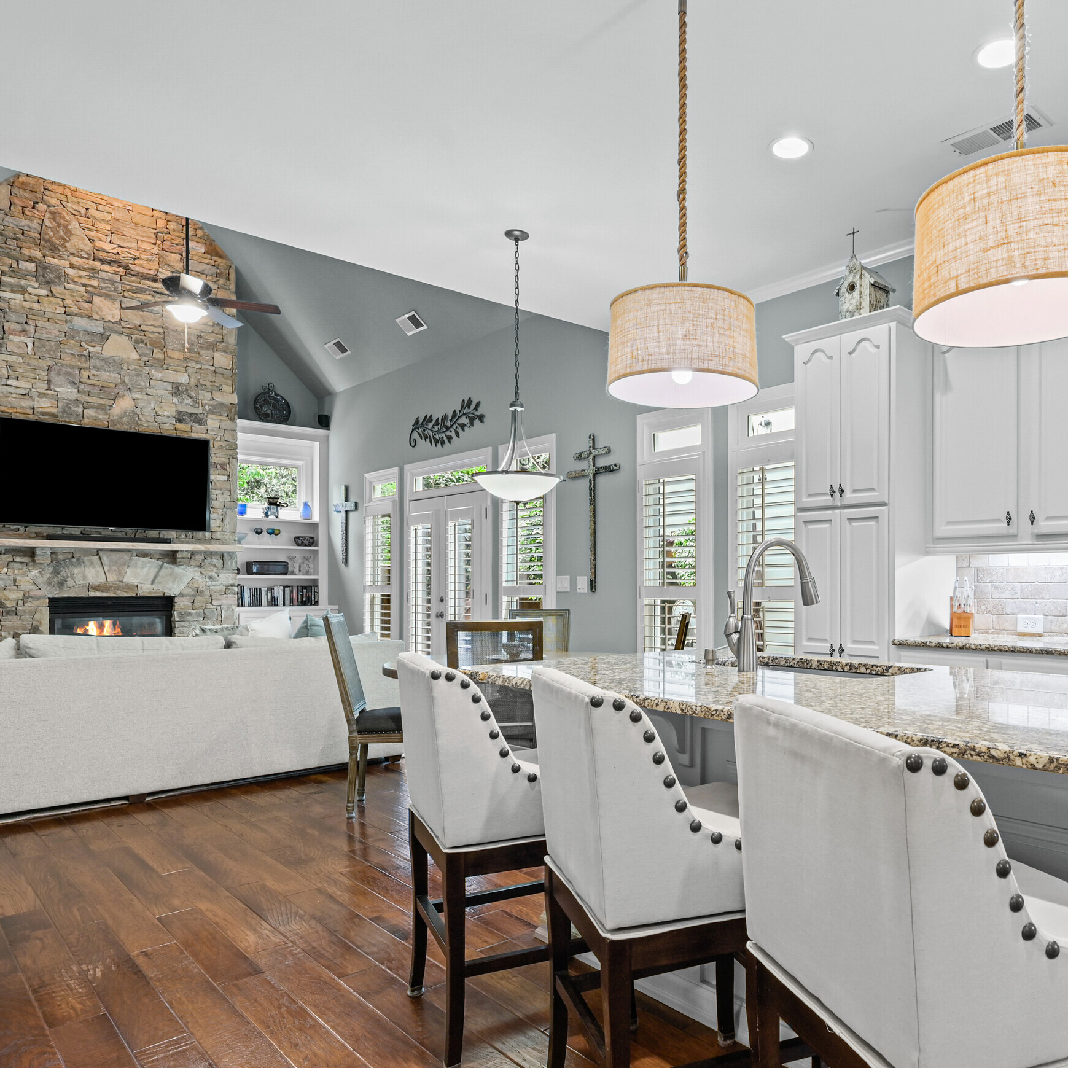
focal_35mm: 24
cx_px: 727
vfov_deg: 64.8
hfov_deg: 63.1
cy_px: 594
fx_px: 838
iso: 400
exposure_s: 1/2.5
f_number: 8
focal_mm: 16
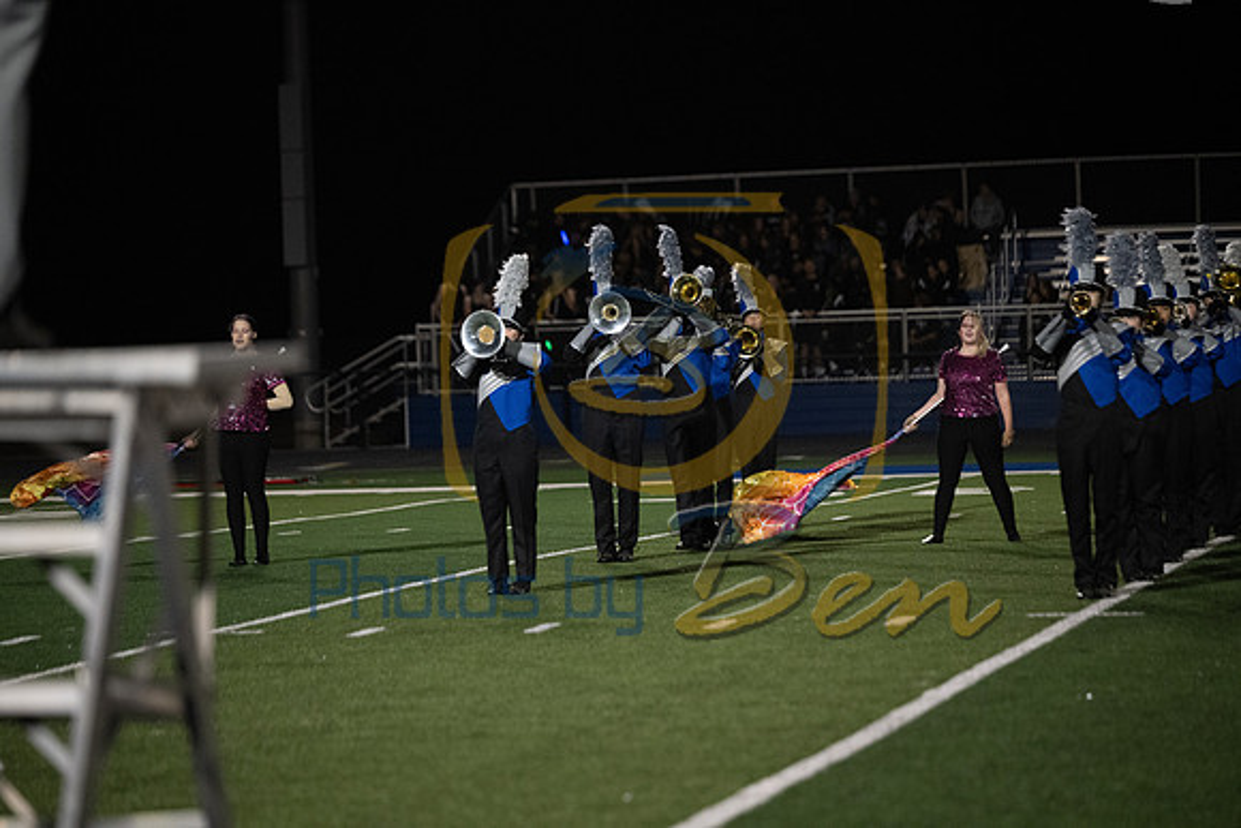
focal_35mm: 160
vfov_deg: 8.6
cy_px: 414
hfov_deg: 12.8
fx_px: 5517
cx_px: 620
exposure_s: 1/1250
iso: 5000
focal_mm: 160
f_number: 2.8
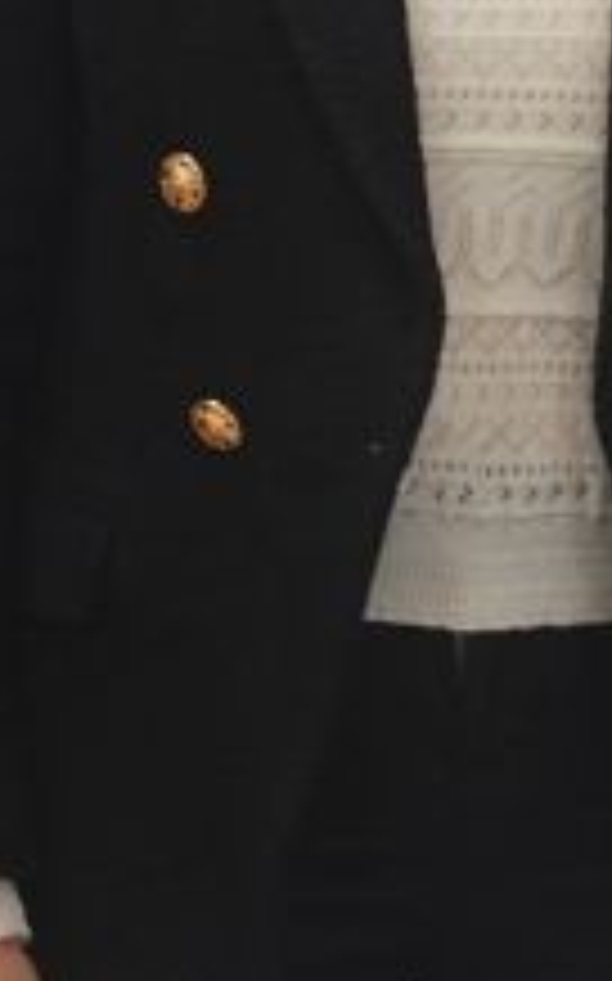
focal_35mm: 266
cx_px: 1611
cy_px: -279
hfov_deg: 4.8
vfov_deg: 7.8
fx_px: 7108
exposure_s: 1/100
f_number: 3.2
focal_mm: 38
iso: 1000
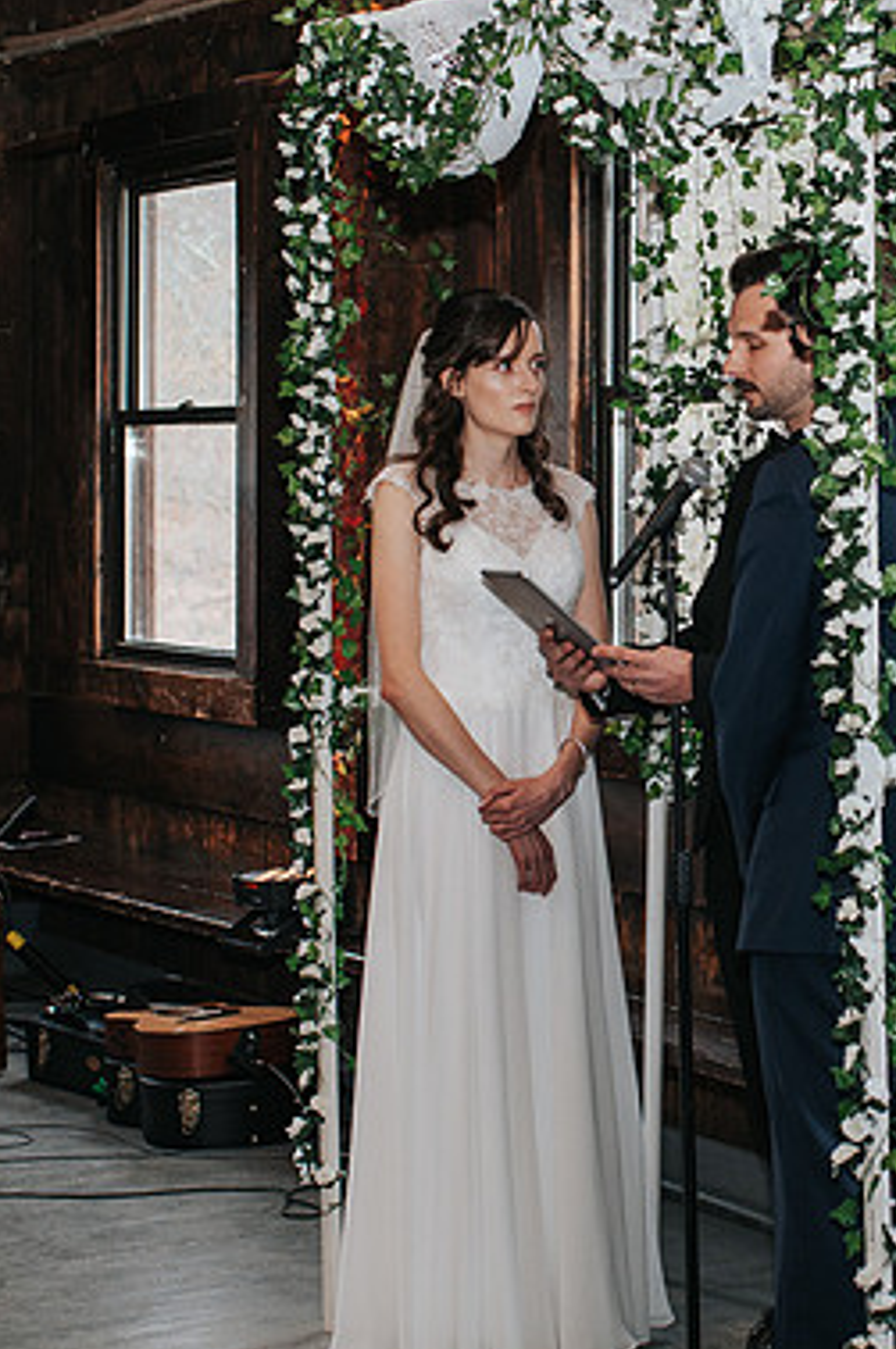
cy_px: 560
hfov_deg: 15.7
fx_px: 3219
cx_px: 764
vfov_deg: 23.6
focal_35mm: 86
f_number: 3.2
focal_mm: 35
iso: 1000
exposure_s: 1/200
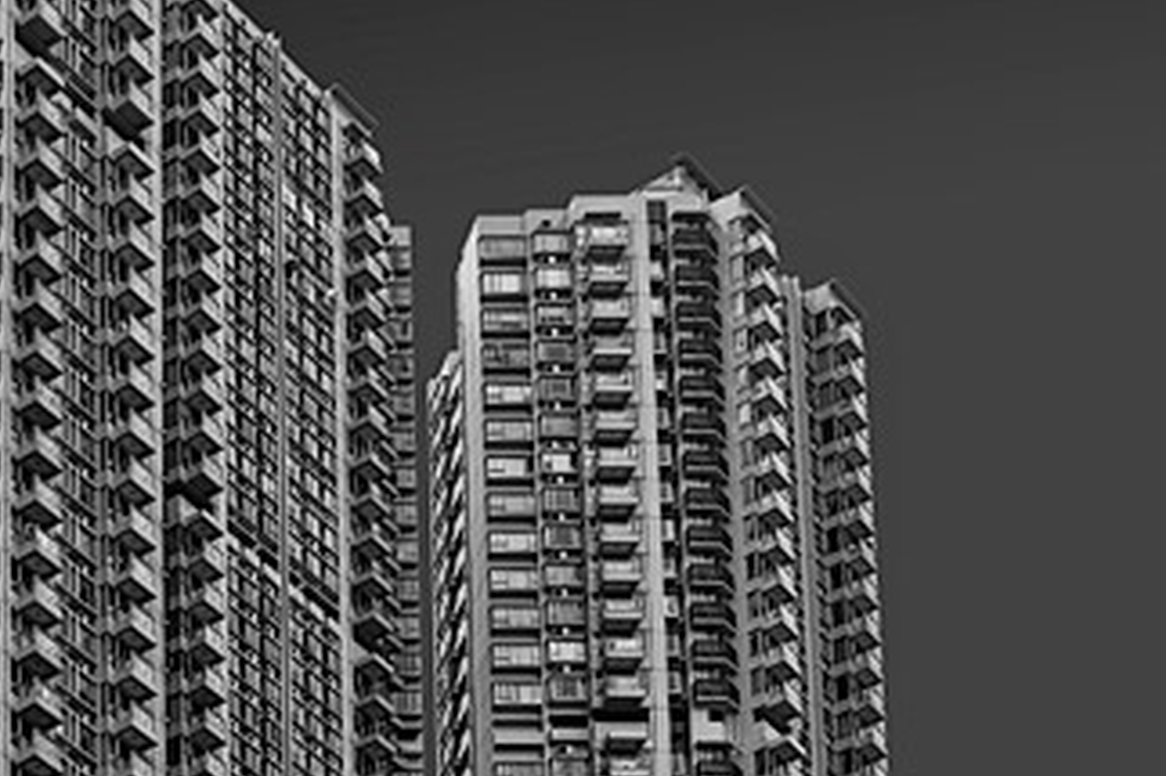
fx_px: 4014
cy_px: 245
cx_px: 455
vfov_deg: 11.0
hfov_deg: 16.5
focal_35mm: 124
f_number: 9
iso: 200
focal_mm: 50
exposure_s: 1/320
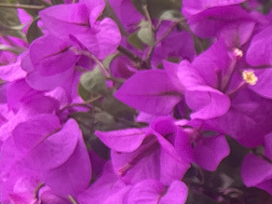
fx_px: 1399
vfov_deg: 8.2
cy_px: 257
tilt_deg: -30.8
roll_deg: +25.8
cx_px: 706
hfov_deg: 9.5
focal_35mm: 178
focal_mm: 5.96
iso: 50
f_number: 1.6
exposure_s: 1/347
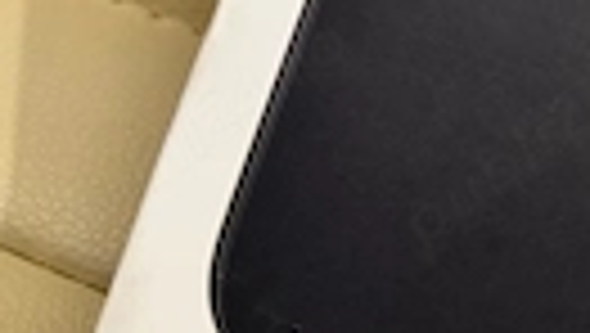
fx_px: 1253
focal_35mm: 80
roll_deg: -18.6
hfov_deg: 24.8
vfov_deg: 14.2
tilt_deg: -11.9
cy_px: -162
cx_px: 640
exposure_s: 1/60
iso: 320
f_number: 1.78
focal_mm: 6.76
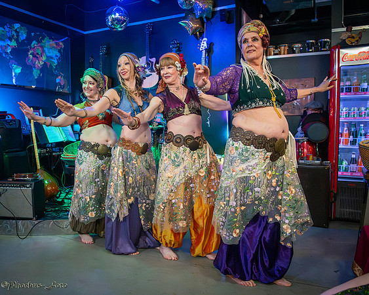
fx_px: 317
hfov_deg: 60.3
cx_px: 166
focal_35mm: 29
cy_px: 156
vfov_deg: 49.9
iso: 32000
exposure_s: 1/400
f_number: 4
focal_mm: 24
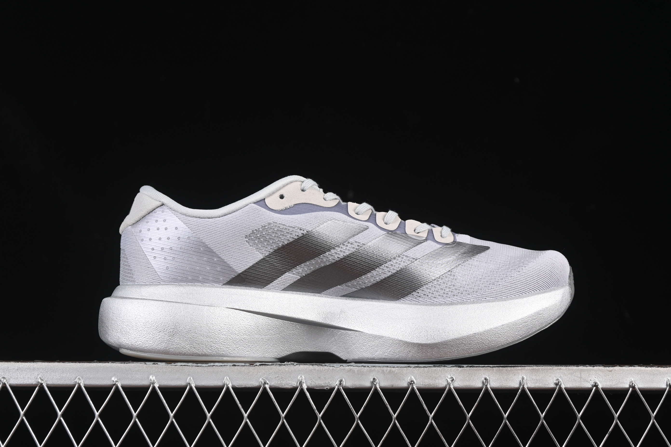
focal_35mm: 75
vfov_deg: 18.2
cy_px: 224
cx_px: 336
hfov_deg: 27.0
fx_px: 1398
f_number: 7.1
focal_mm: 50
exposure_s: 1/80
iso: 160
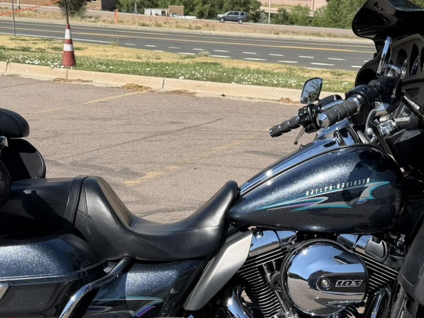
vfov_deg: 25.4
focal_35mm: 57
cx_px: 188
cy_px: 235
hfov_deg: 33.7
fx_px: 698
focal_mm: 6.76
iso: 80
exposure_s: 1/3145
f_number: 1.78
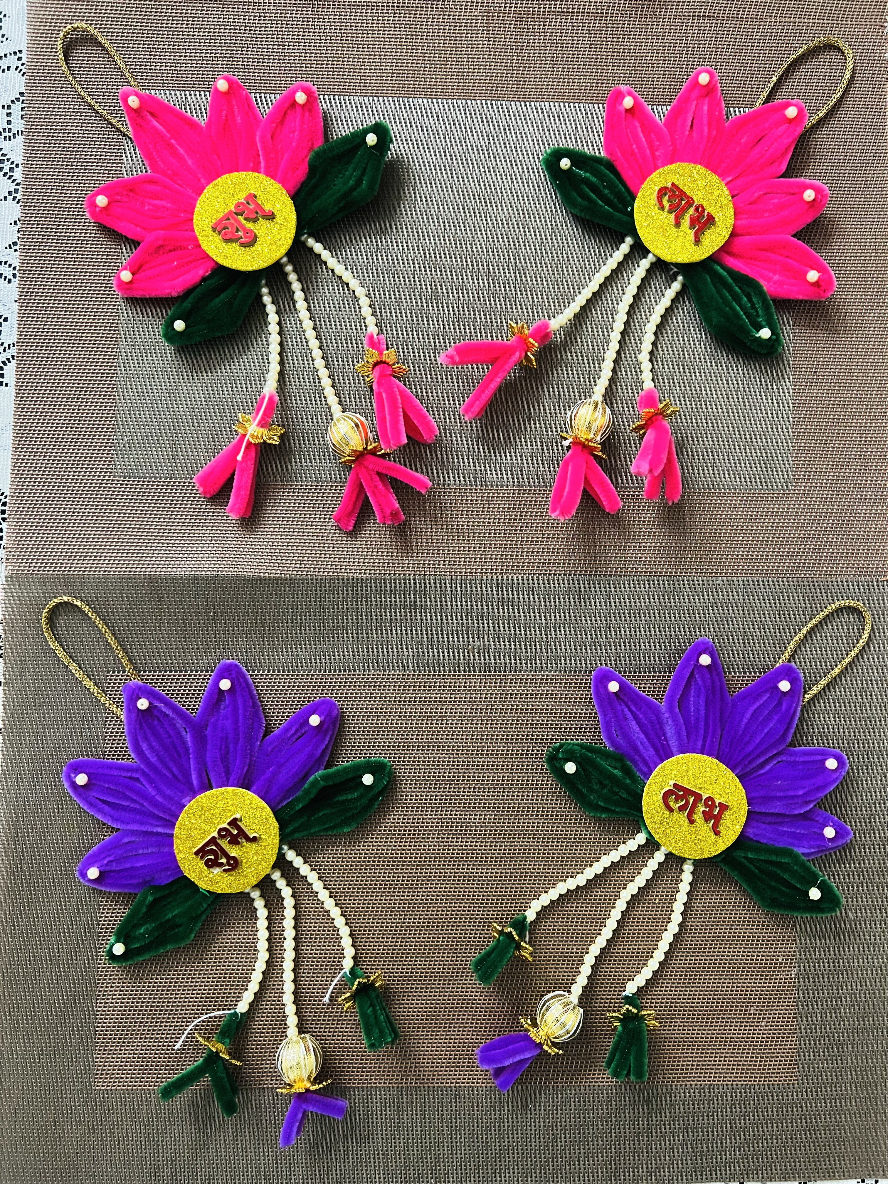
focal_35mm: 26
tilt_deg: -86.8
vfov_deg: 67.3
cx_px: 444
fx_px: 889
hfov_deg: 53.1
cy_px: 592
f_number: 1.5
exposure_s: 1/50
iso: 500
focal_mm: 5.7
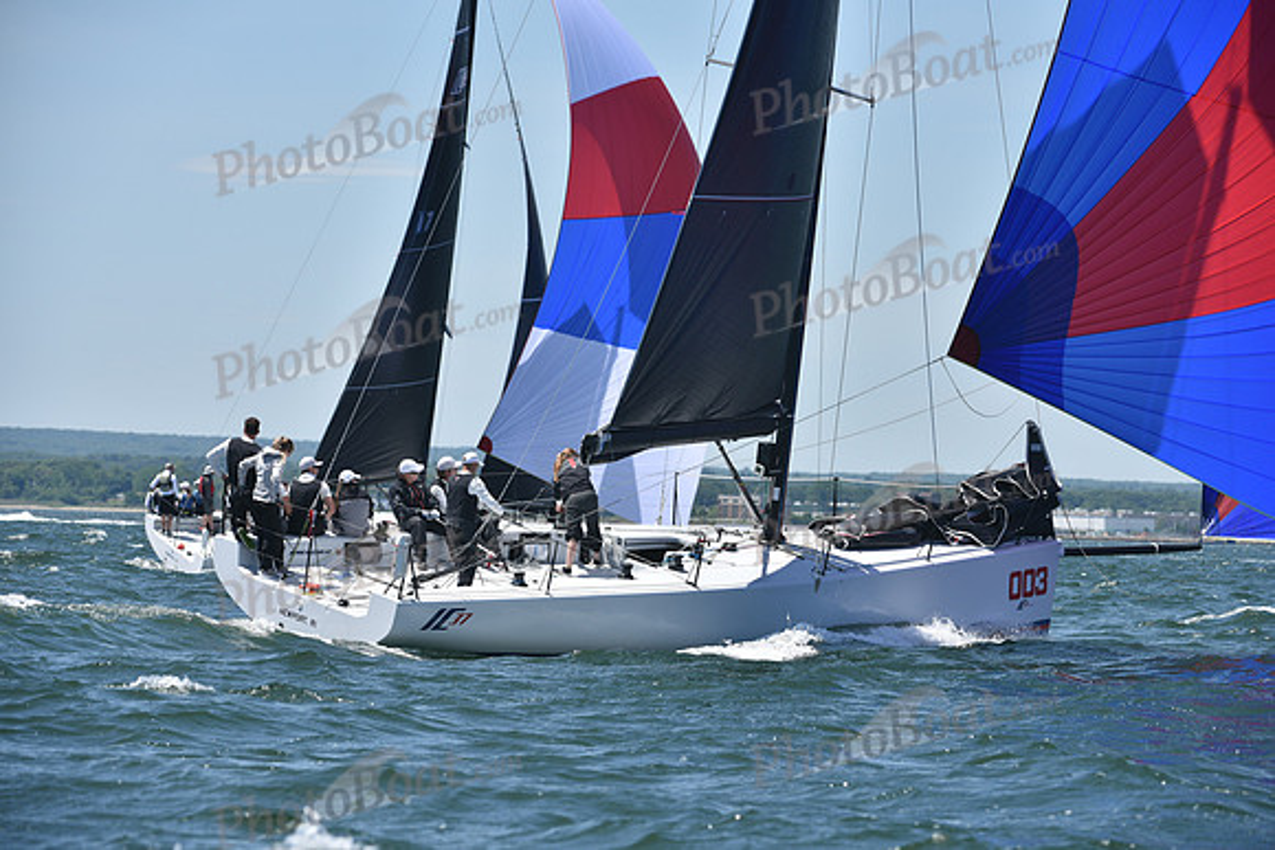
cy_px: 425
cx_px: 638
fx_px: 7085
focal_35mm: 200
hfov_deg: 10.3
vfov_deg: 6.9
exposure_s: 1/1000
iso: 250
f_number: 6.3
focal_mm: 200
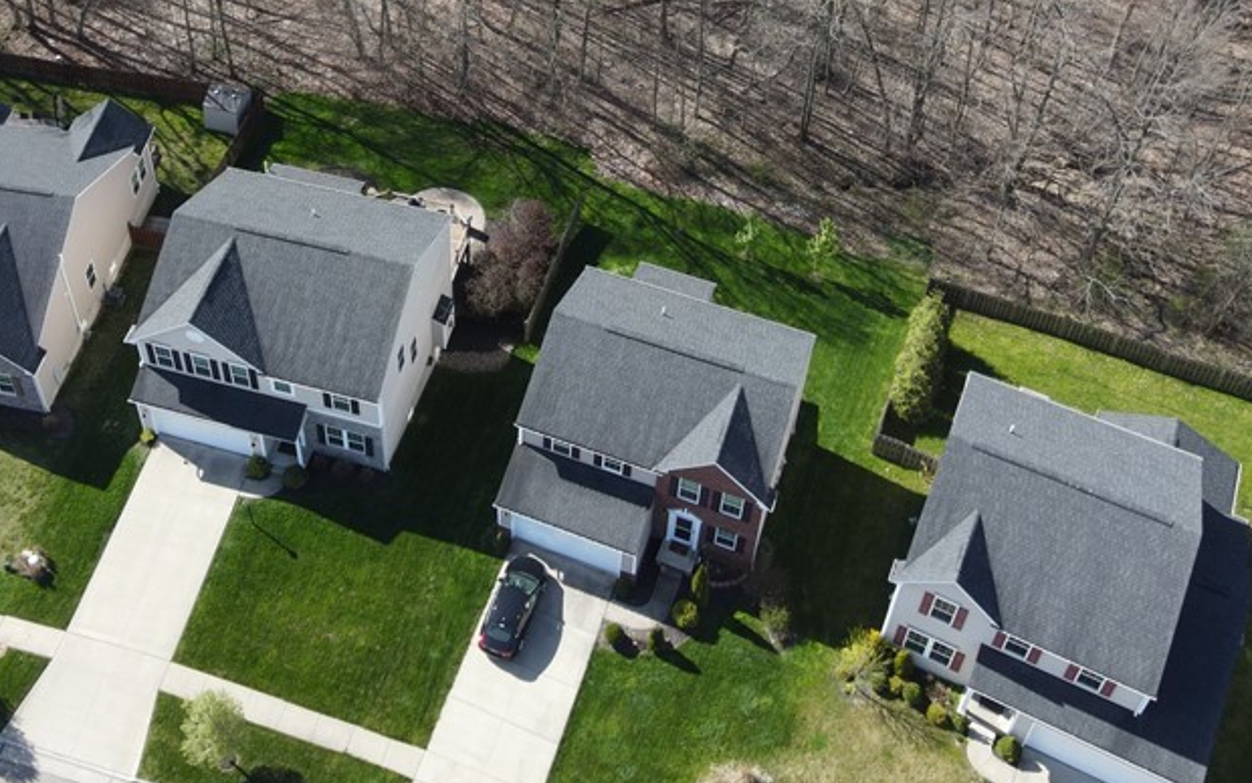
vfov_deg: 29.1
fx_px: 1434
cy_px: 52
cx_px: 406
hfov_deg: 46.4
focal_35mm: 42
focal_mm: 4.5
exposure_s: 1/250
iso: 100
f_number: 2.8
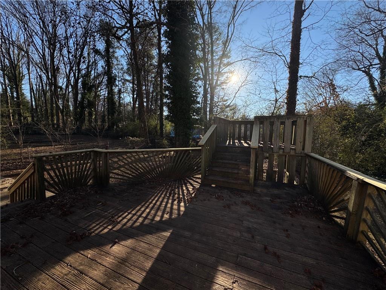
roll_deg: +0.0
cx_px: 193
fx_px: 156
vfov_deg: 85.7
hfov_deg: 102.1
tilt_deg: -4.8
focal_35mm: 14
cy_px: 145
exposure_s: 1/2083
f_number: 2.2
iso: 50
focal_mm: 2.22
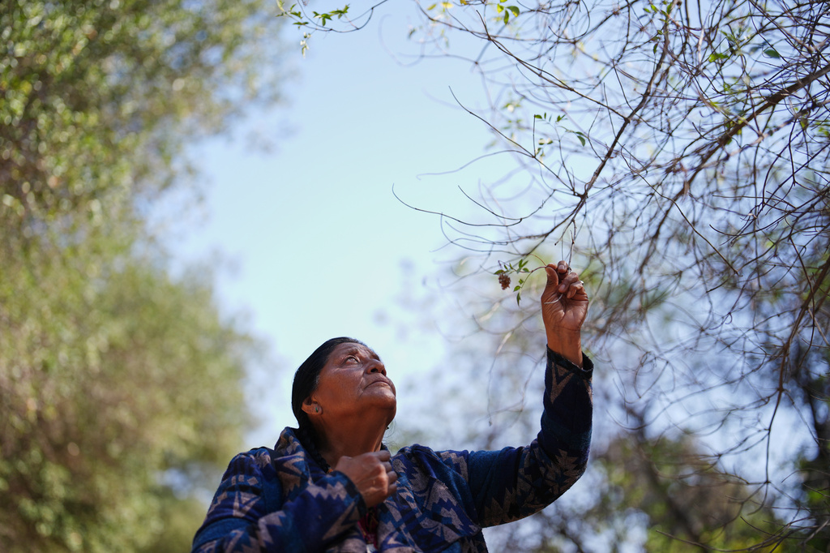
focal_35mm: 50
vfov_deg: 27.0
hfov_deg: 39.6
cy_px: 276
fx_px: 1152
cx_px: 415
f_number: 1.2
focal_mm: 50
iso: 125
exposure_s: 1/5000
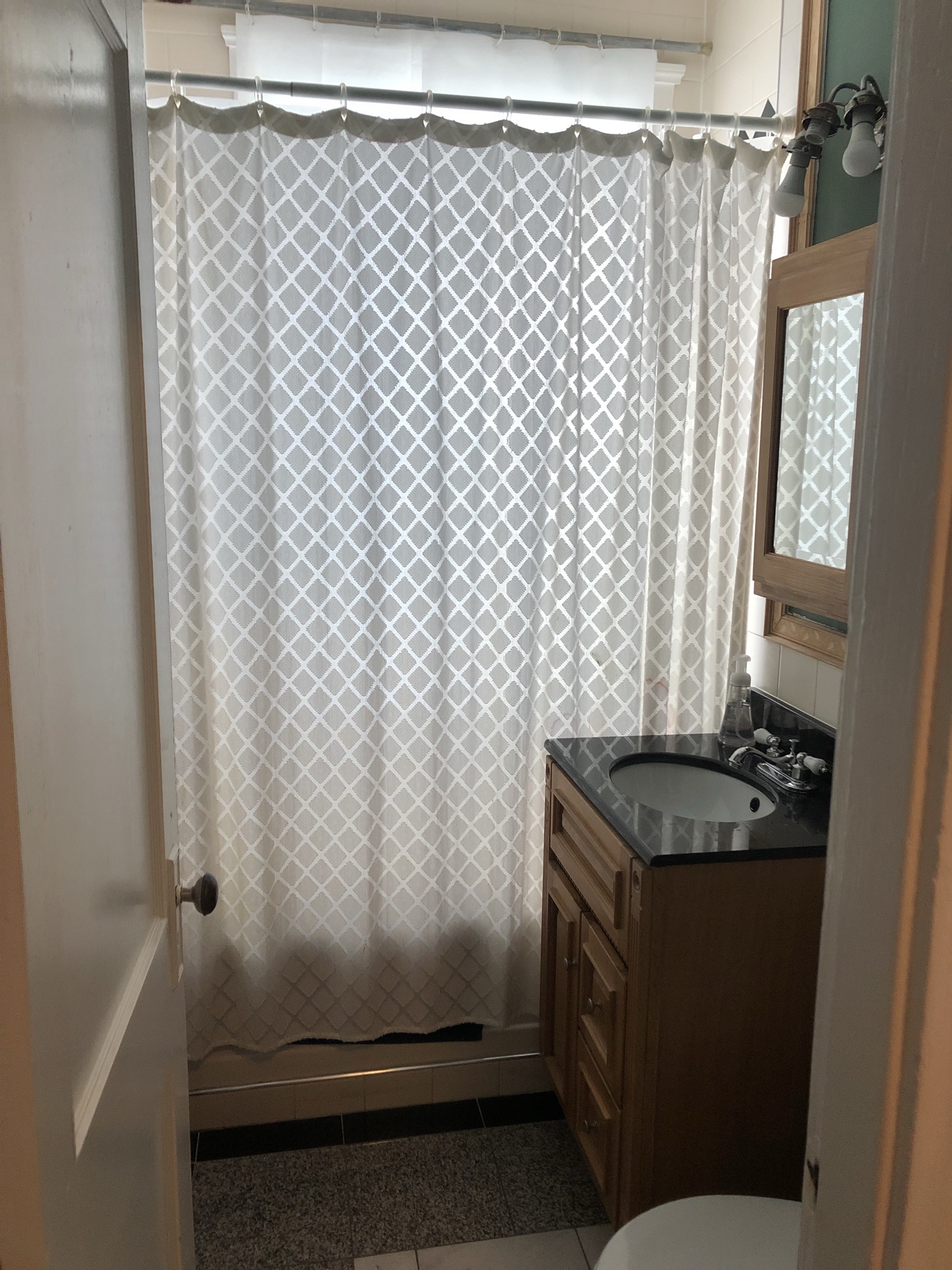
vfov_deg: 63.4
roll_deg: -0.6
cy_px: 635
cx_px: 476
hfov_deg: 49.7
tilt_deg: -9.6
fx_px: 1027
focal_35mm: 28
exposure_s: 1/30
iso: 40
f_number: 1.8
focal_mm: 3.99
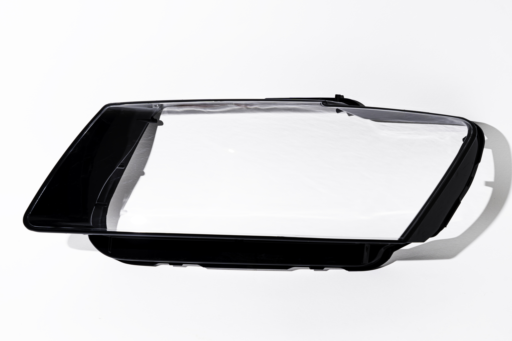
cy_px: 170
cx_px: 256
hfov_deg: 27.7
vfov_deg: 18.7
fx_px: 1038
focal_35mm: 73
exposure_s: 1/250
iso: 100
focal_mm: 73
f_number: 9
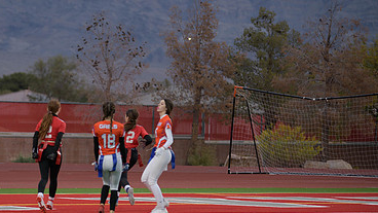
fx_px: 2315
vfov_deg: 5.3
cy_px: 141
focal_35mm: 231
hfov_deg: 9.3
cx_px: 96
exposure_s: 1/200
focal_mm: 140
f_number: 2.8
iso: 220
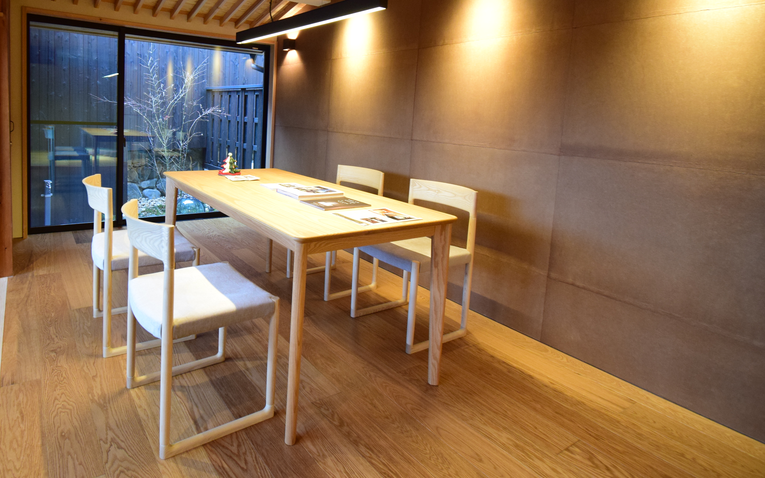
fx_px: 417
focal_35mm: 20
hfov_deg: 82.9
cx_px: 273
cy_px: 146
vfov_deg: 57.8
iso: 1000
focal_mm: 10
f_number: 5.6
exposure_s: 1/15
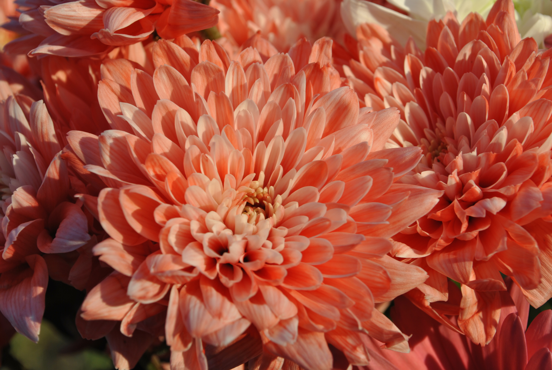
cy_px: 185
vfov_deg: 16.6
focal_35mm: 82
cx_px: 276
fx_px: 1267
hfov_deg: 24.6
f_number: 11
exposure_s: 1/160
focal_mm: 55
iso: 100
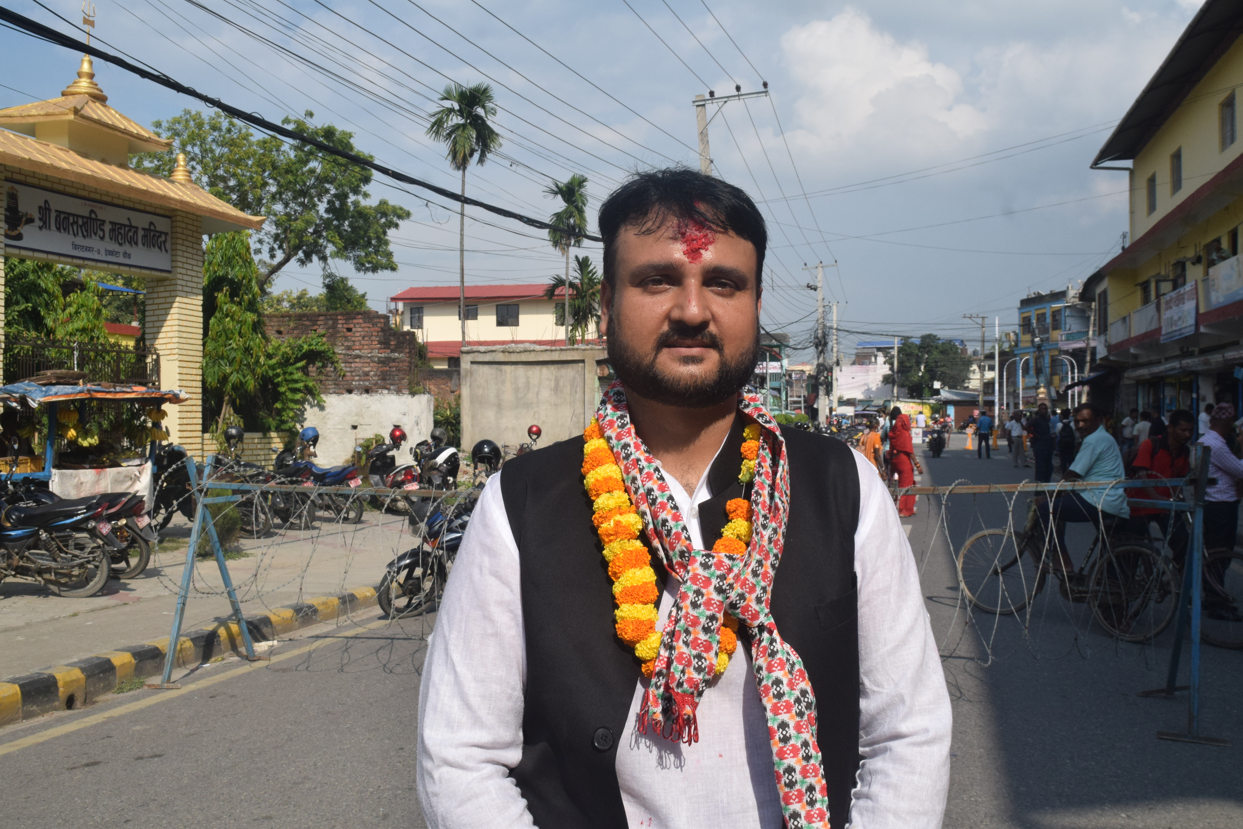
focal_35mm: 33
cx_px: 622
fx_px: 1140
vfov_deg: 40.0
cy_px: 414
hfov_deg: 57.2
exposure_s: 1/1000
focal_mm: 22
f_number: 16
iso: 800
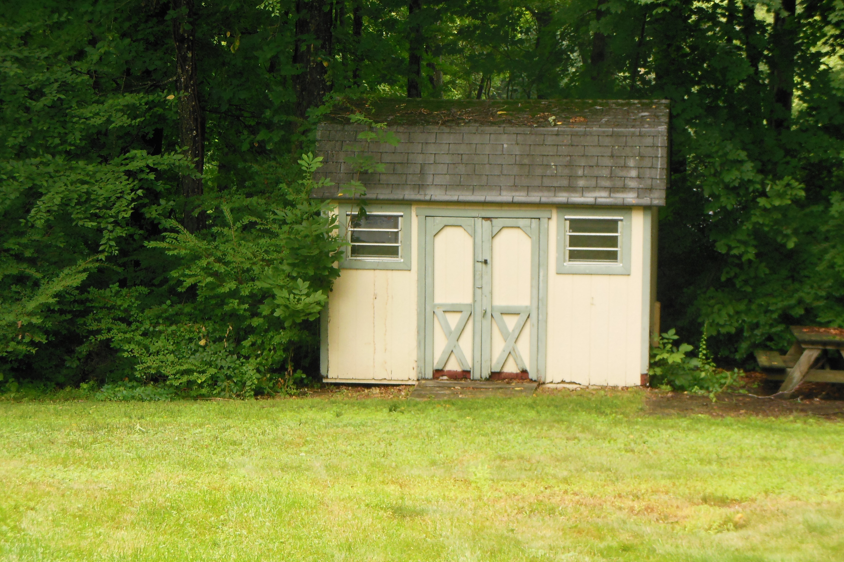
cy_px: 275
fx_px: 2133
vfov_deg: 15.0
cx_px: 422
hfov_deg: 22.4
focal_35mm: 91
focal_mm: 15.5
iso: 320
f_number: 4.6
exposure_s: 1/60
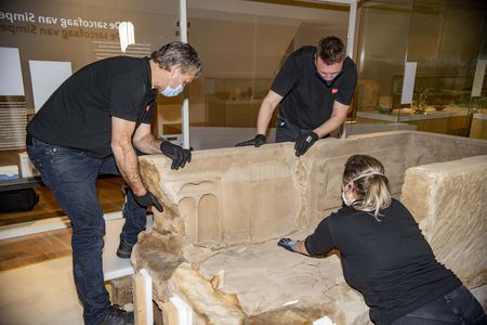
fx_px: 419
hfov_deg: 60.3
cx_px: 244
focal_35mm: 31
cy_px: 162
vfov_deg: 42.3
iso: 500
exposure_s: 1/100
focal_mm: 31
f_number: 8
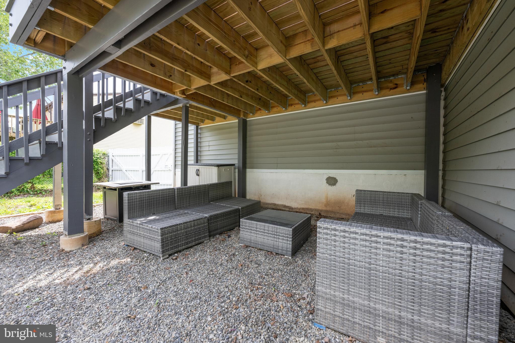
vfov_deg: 81.2
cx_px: 258
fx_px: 200
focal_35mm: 14
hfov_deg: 104.3
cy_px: 172
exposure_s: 1/125
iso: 400
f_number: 8
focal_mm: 14
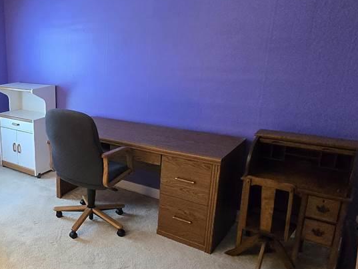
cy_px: 140
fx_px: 321
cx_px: 29
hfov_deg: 50.9
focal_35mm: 31
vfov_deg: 45.4
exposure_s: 1/60
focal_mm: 2.2
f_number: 2.2
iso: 1000
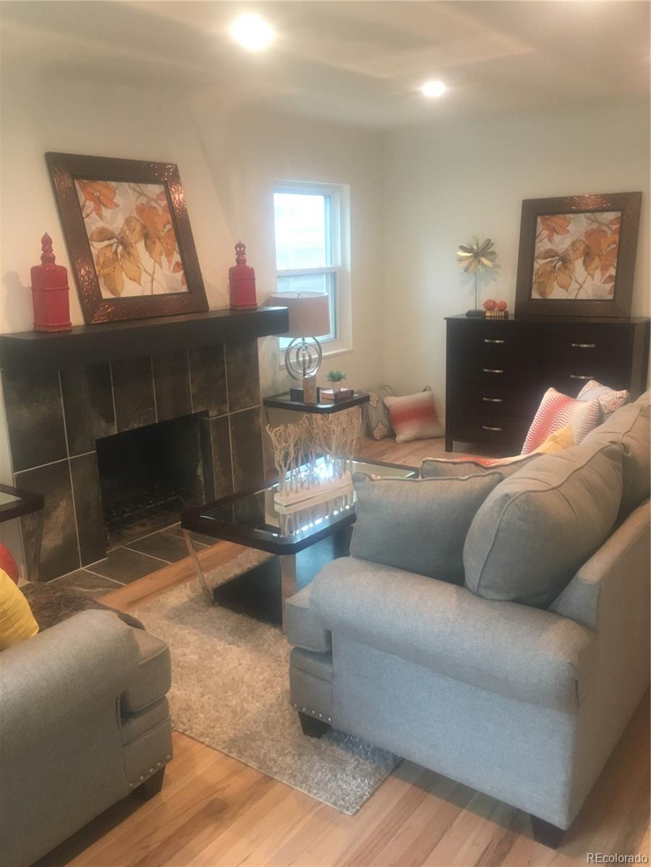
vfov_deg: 61.7
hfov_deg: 48.2
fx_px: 727
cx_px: 326
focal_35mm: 29
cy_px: 434
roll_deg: +1.7
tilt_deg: -14.3
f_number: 2.2
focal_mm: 4.15
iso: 125
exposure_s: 1/30
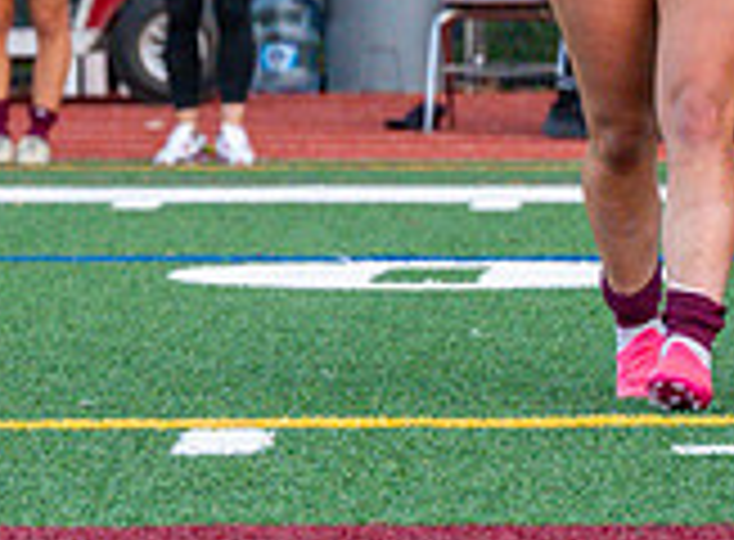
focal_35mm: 580
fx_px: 12217
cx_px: 1101
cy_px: -64
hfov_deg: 3.4
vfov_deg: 2.5
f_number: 3.5
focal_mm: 82
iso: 1100
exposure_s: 1/1000
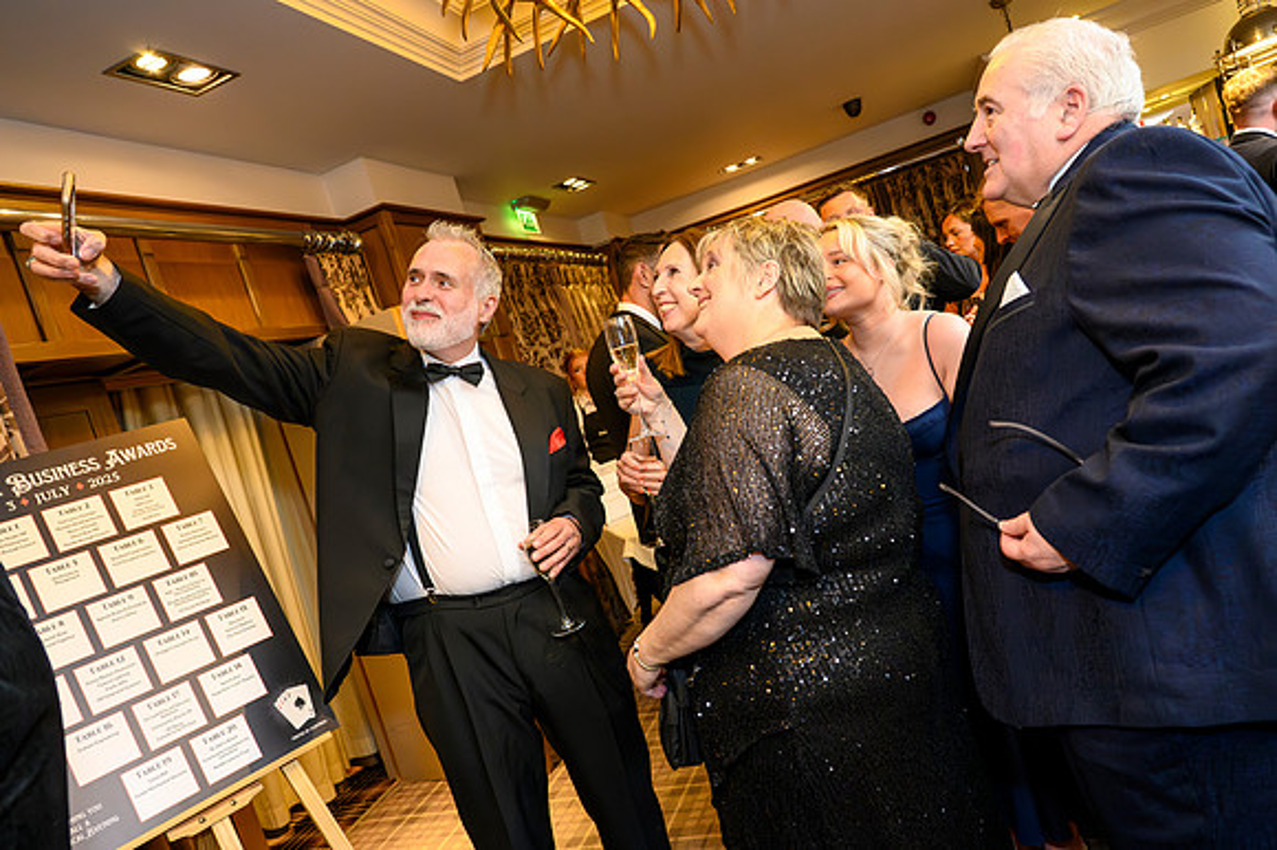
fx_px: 851
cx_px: 638
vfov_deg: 53.1
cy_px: 425
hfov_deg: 73.8
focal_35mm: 24
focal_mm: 24
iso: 10000
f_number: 4
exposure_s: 1/125
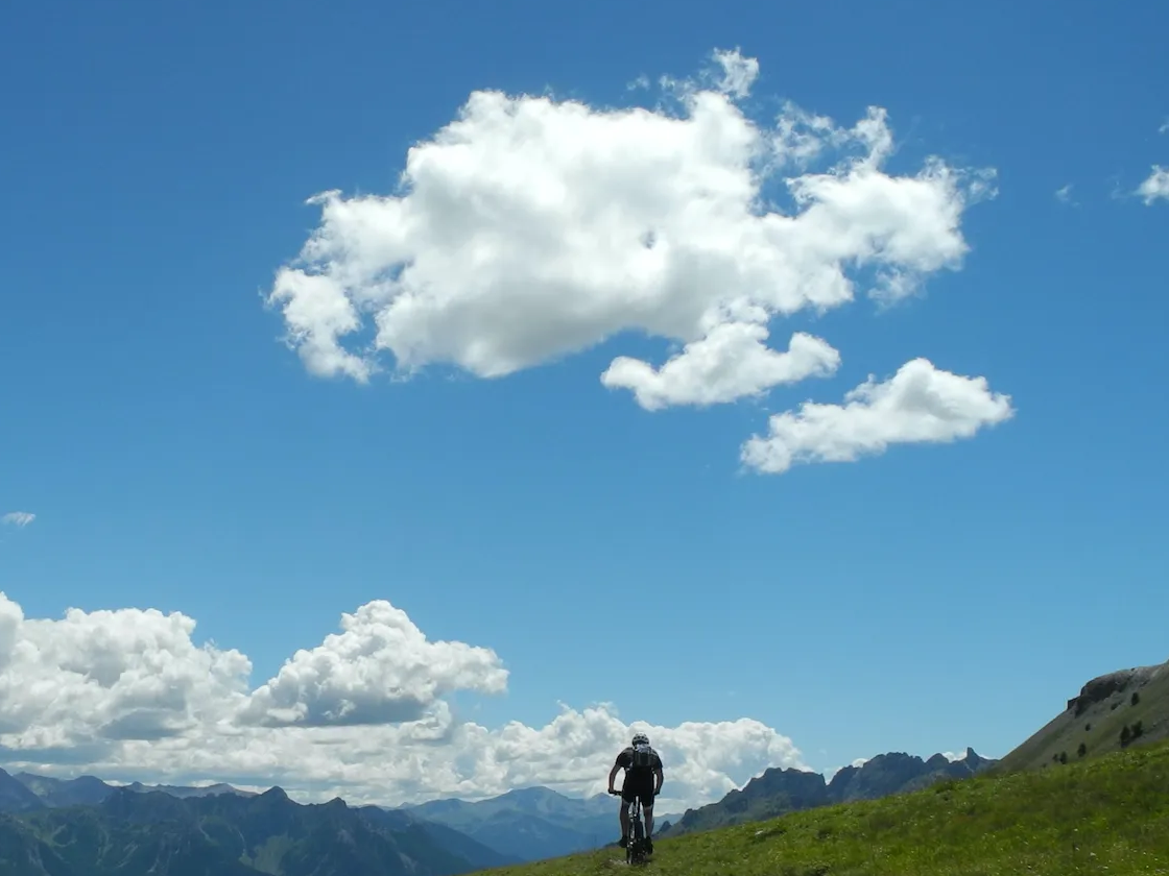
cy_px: 618
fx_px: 1351
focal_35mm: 40
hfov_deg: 46.2
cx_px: 412
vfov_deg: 35.4
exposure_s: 1/1000
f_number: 5.6
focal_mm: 6
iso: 100
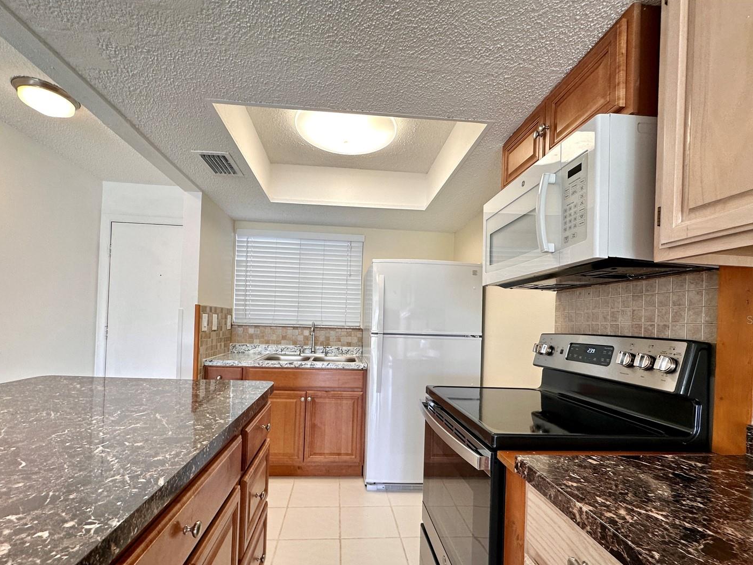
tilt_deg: +0.1
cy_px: 320
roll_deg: -1.3
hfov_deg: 94.5
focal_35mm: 16
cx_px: 367
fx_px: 348
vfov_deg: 77.7
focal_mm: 2.22
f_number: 2.2
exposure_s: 1/120
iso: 80
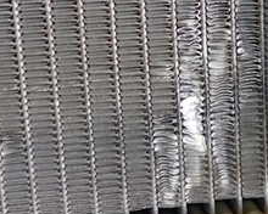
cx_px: 179
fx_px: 635
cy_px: 9
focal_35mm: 80
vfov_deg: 18.7
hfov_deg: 23.7
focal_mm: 5.4
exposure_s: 1/60
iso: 200
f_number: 2.3
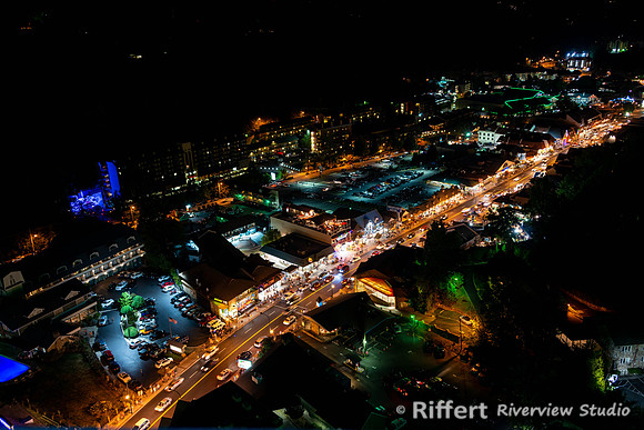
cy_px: 215
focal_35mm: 28
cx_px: 322
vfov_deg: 46.4
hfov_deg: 65.5
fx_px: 501
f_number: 4.5
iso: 400
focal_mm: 28
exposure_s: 1/2
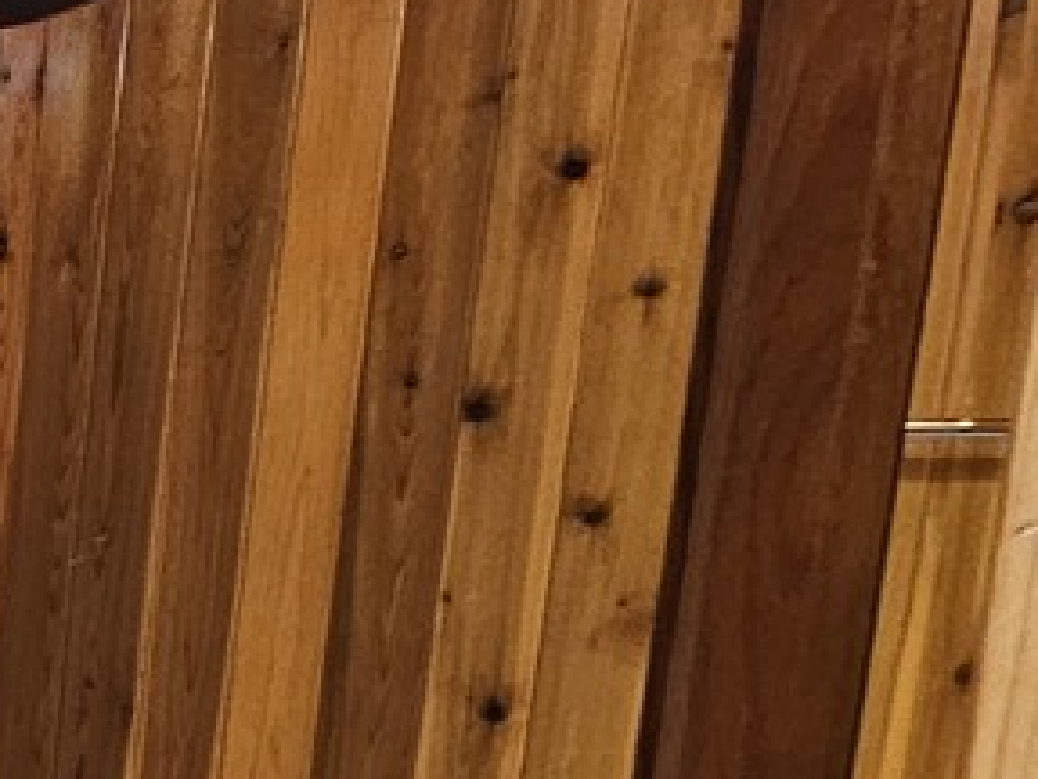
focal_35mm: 65
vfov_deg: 21.7
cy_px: 797
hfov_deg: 14.6
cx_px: -1539
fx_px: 1949
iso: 250
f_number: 2.2
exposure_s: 1/60
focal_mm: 2.2
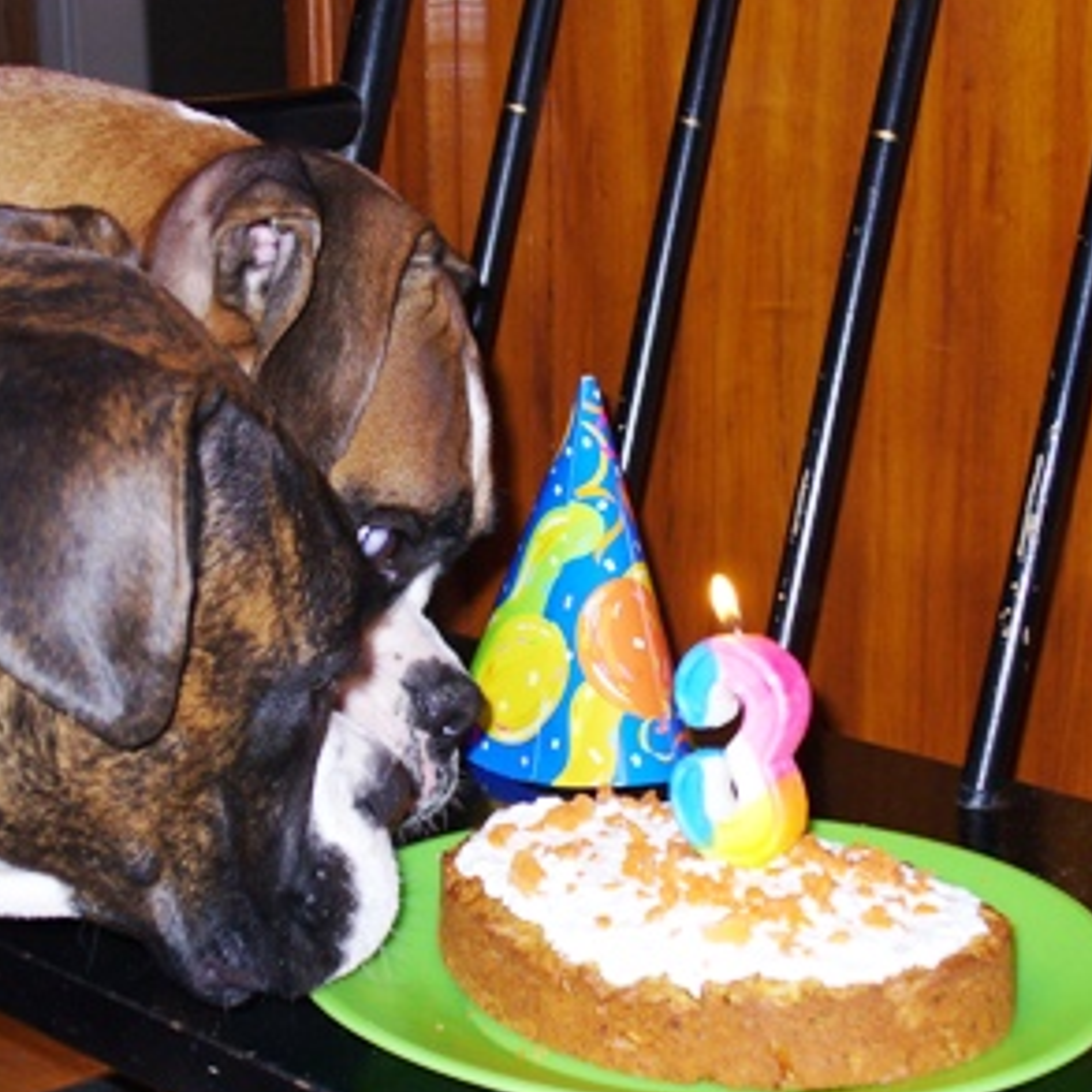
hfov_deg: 23.6
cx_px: 444
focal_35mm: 73
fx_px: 2605
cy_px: 563
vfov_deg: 23.7
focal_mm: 8.9
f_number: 3.1
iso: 100
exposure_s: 1/30
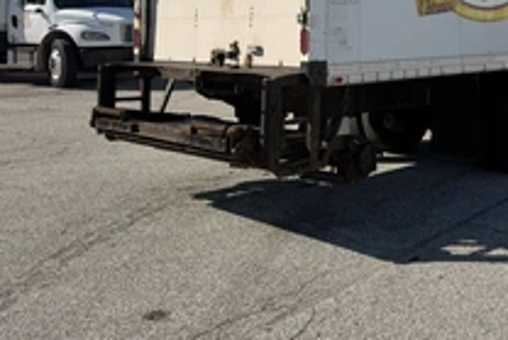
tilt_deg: +4.9
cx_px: 481
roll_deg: -1.4
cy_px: 0
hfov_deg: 37.6
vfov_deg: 26.6
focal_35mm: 48
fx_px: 678
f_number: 1.78
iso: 80
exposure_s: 1/6173
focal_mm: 6.76
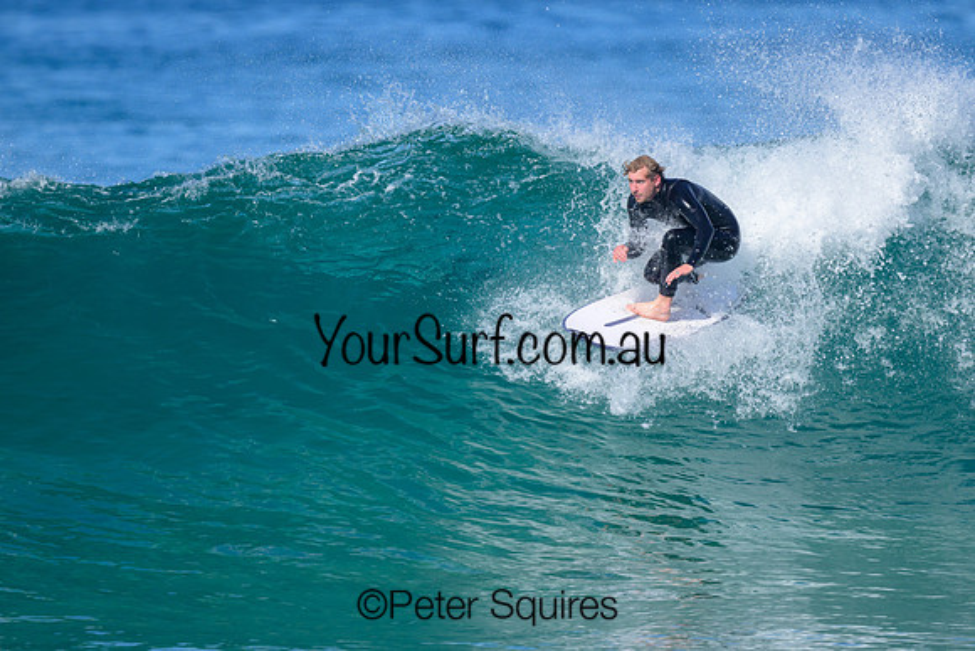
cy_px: 376
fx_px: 26676
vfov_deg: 1.4
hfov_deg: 2.1
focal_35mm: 985
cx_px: 600
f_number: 6.3
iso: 280
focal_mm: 800
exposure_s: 1/2000
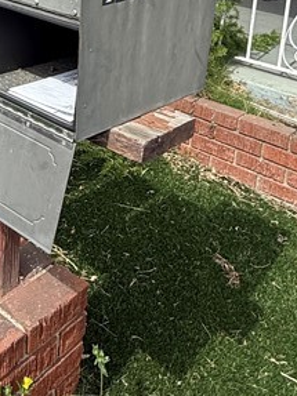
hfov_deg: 27.7
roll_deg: -4.9
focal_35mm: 50
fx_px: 572
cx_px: 12
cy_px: -15
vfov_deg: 34.2
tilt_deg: -12.0
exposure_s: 1/1001
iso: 50
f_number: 2.2
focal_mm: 2.22
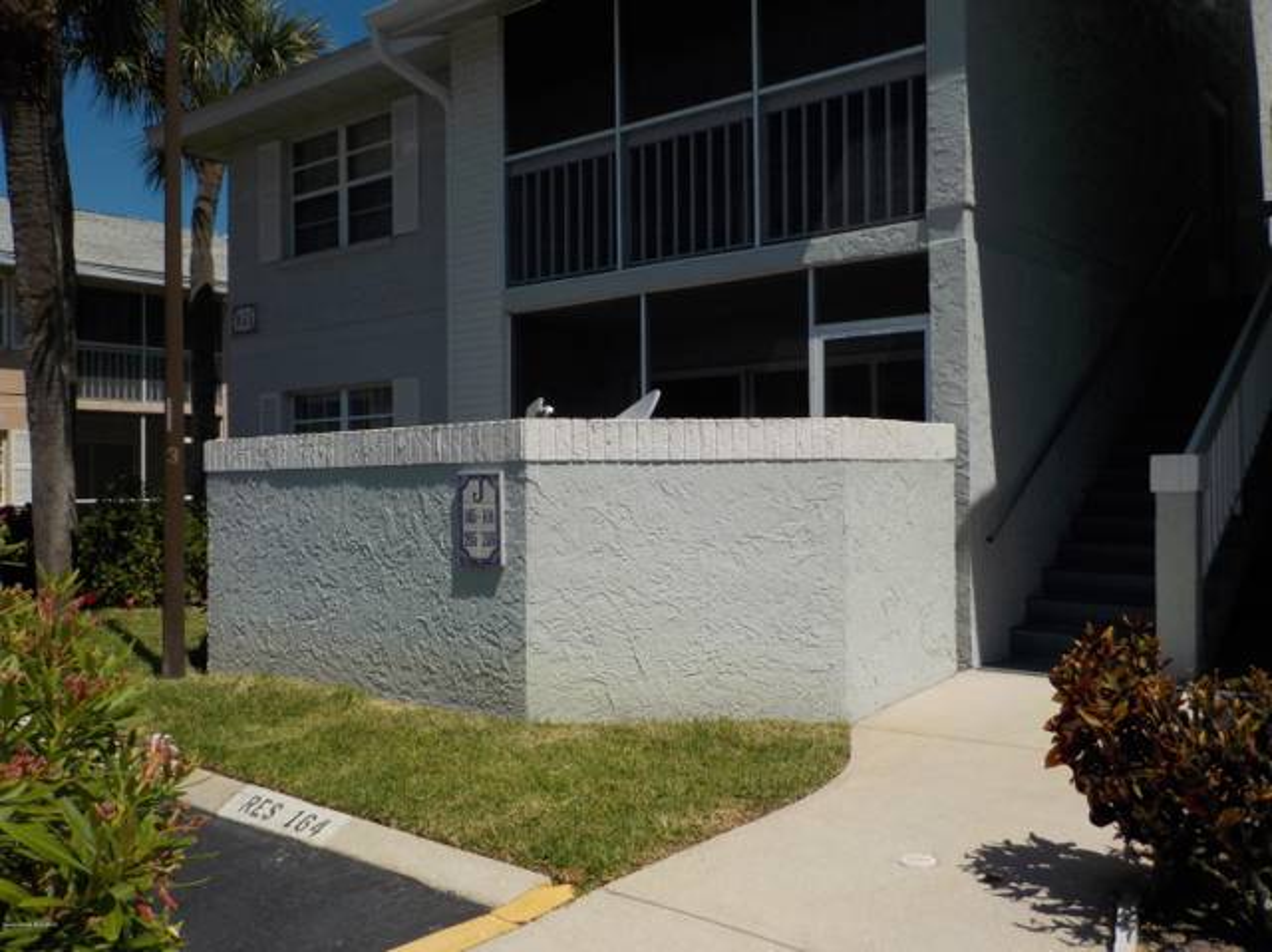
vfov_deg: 46.7
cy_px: 476
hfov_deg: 60.0
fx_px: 1102
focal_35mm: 30
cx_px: 636
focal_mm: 4.1
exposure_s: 1/800
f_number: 6.6
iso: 125
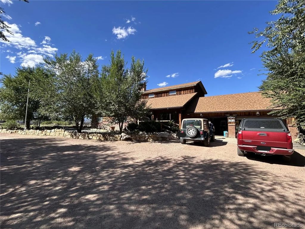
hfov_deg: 102.1
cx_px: 152
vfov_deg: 85.7
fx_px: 123
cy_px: 114
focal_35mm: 14
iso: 32
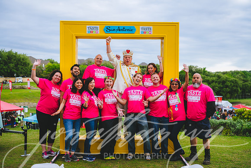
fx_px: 349
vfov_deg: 27.0
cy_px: 84
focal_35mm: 50
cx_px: 126
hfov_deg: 39.6
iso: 64
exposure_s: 1/200
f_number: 2.8
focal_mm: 50
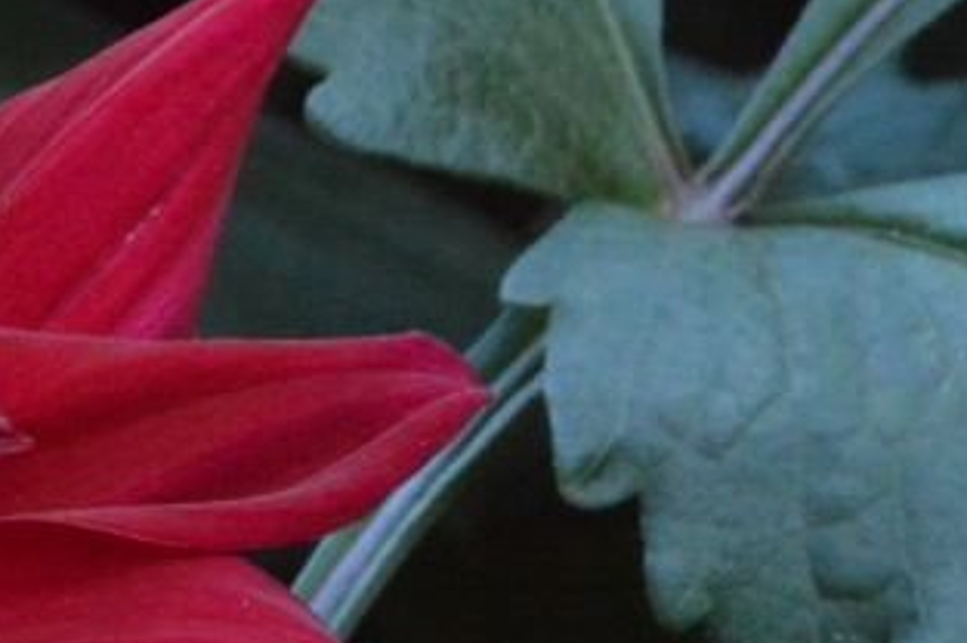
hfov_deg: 2.0
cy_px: 382
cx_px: -553
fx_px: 27611
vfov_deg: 1.3
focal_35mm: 1029
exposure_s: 1/100
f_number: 20
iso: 6400
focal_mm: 210
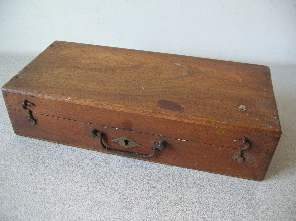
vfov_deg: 40.6
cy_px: 110
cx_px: 148
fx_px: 299
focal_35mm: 35
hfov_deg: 52.7
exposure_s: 1/9.3
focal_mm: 5.8
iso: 50
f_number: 2.8
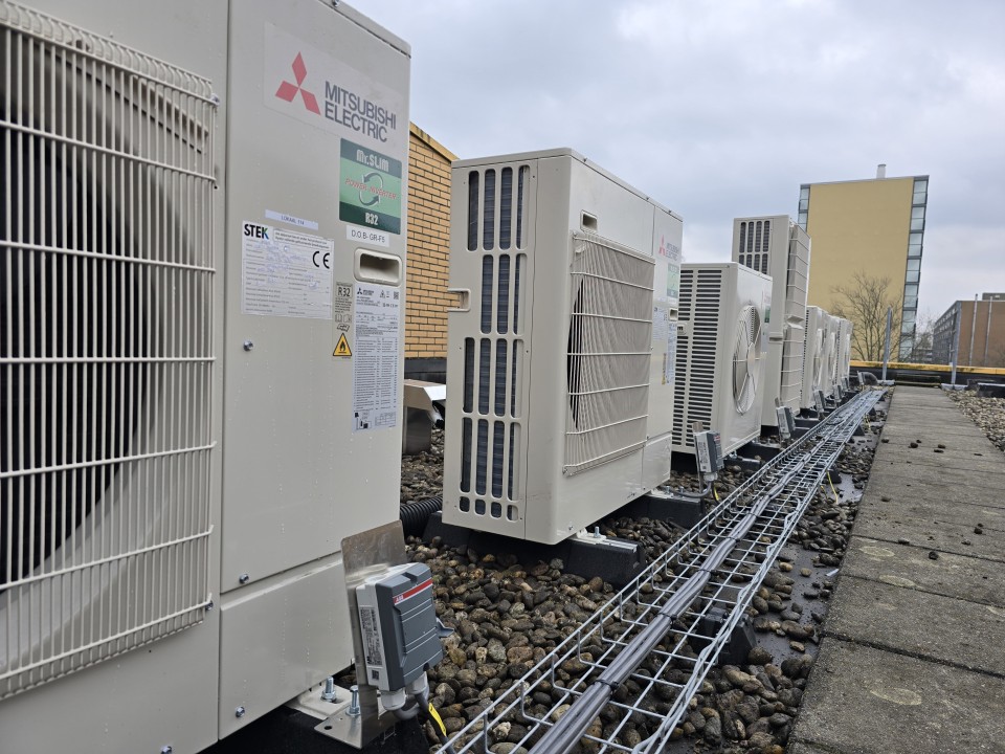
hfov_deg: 73.9
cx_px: 502
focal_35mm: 23
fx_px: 668
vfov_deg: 58.9
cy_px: 377
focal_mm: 6.3
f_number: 1.7
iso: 12
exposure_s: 1/243
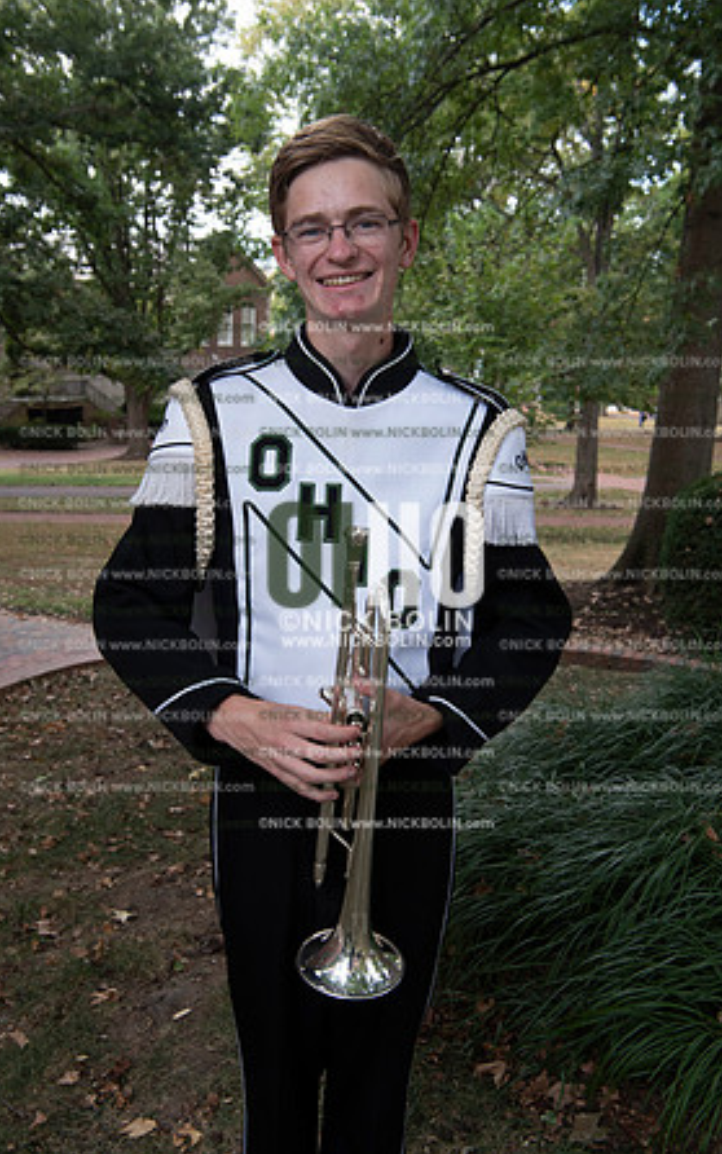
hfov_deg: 34.5
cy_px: 574
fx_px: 1164
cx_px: 375
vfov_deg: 52.7
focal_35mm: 37
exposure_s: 1/100
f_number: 8
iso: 500
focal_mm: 36
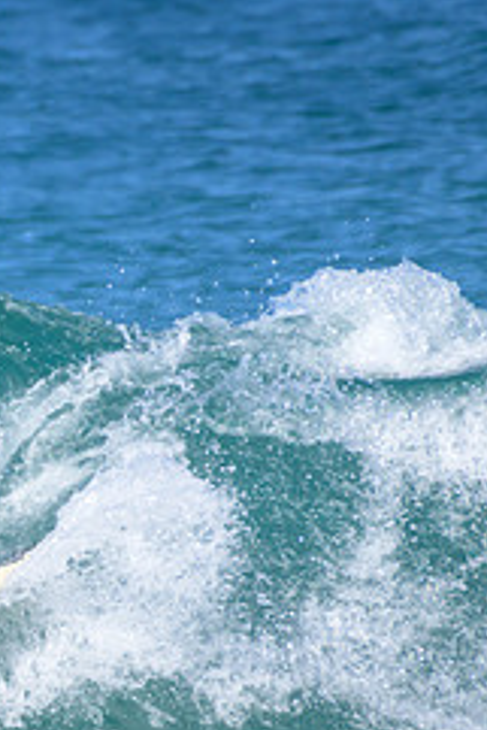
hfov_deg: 0.6
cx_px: -375
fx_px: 48687
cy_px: 438
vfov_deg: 0.9
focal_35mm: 2403
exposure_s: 1/2000
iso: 1400
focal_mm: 1000
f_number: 11
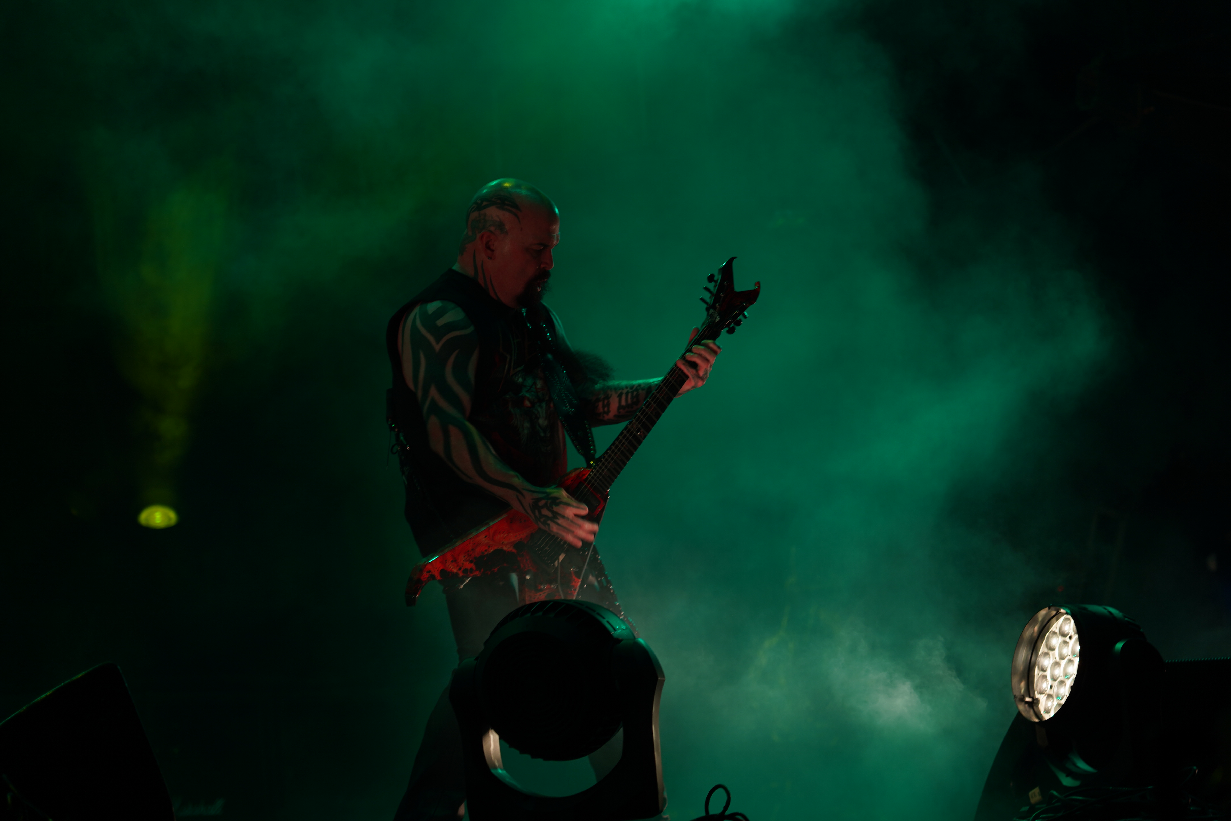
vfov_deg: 13.0
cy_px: 410
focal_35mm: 105
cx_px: 616
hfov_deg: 19.5
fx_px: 3590
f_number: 4
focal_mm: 105
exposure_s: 1/125
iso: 125
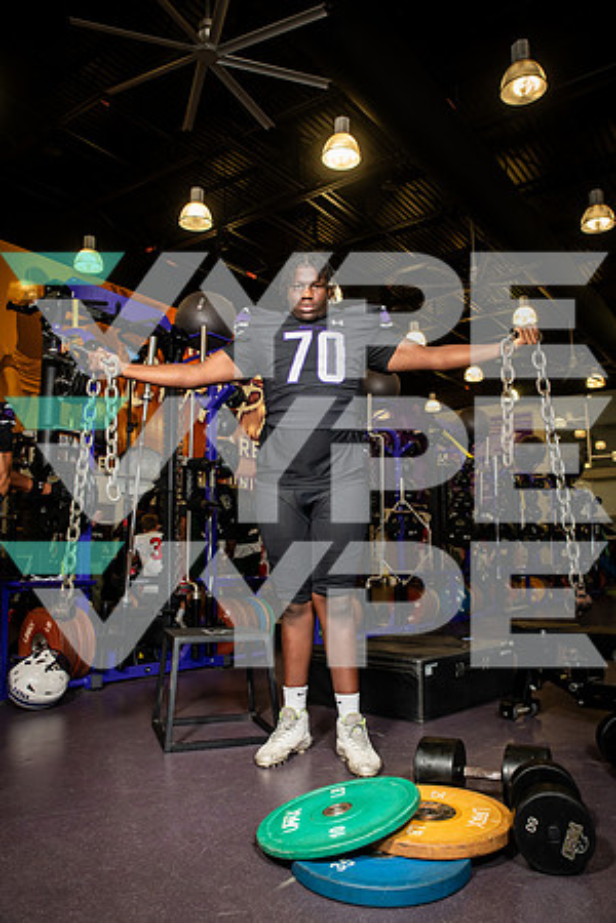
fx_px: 667
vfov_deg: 69.4
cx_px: 308
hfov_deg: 49.6
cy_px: 462
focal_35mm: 26
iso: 500
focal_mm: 26
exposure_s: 1/250
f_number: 5.6
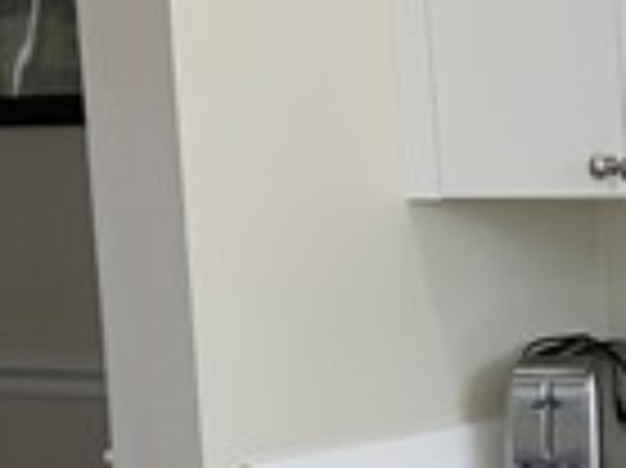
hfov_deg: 9.7
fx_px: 3469
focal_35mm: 192
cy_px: 144
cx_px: 1162
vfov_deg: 7.7
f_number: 1.5
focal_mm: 5.7
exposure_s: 1/152
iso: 40
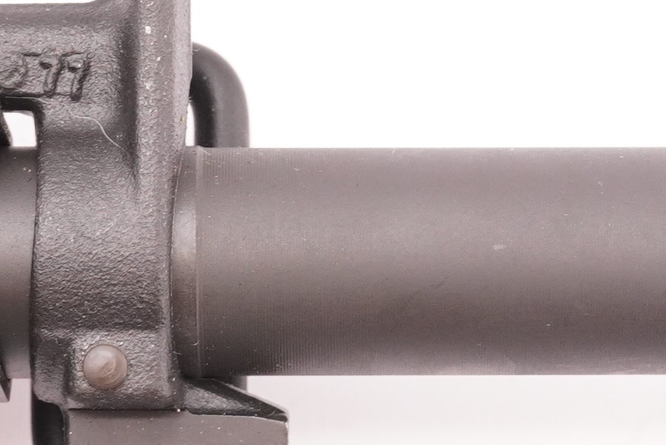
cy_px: 165
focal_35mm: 260
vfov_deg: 5.3
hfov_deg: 7.9
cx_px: 222
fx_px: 4821
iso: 1000
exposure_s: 1/125
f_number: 5.6
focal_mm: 35
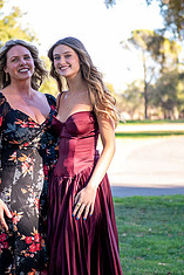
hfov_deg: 10.2
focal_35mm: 134
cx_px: 47
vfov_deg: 15.3
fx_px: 1026
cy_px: 128
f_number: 2.8
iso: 320
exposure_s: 1/640
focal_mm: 70
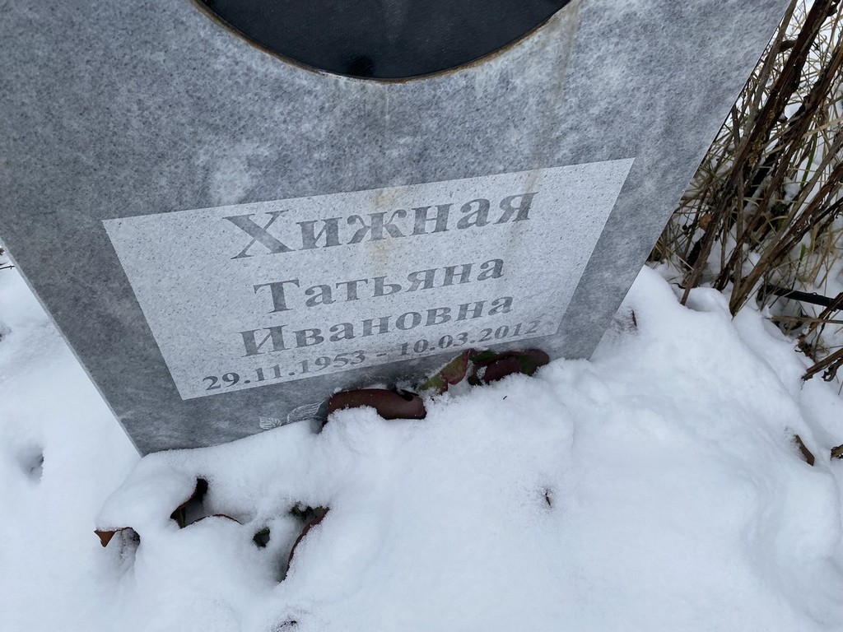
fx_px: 633
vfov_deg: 53.1
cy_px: 316
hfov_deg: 67.3
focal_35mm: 26
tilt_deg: -54.3
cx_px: 422
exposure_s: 1/651
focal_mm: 4.25
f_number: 1.8
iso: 32
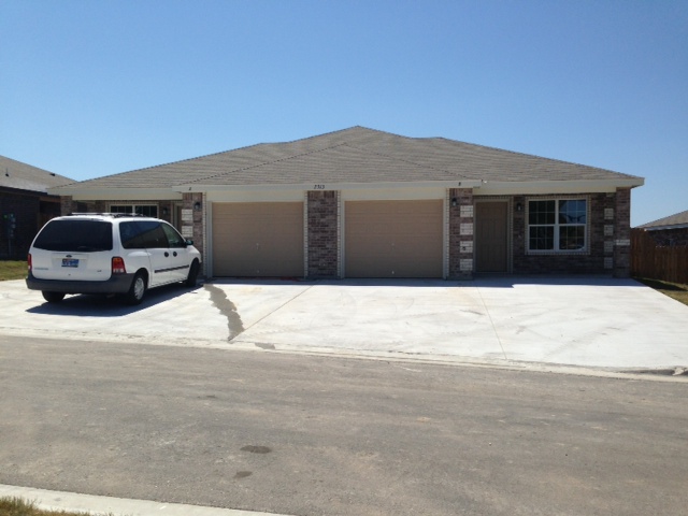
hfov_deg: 55.4
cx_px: 344
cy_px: 258
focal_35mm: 33
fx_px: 656
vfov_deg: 42.9
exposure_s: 1/3012
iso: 50
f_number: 2.4
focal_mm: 4.13
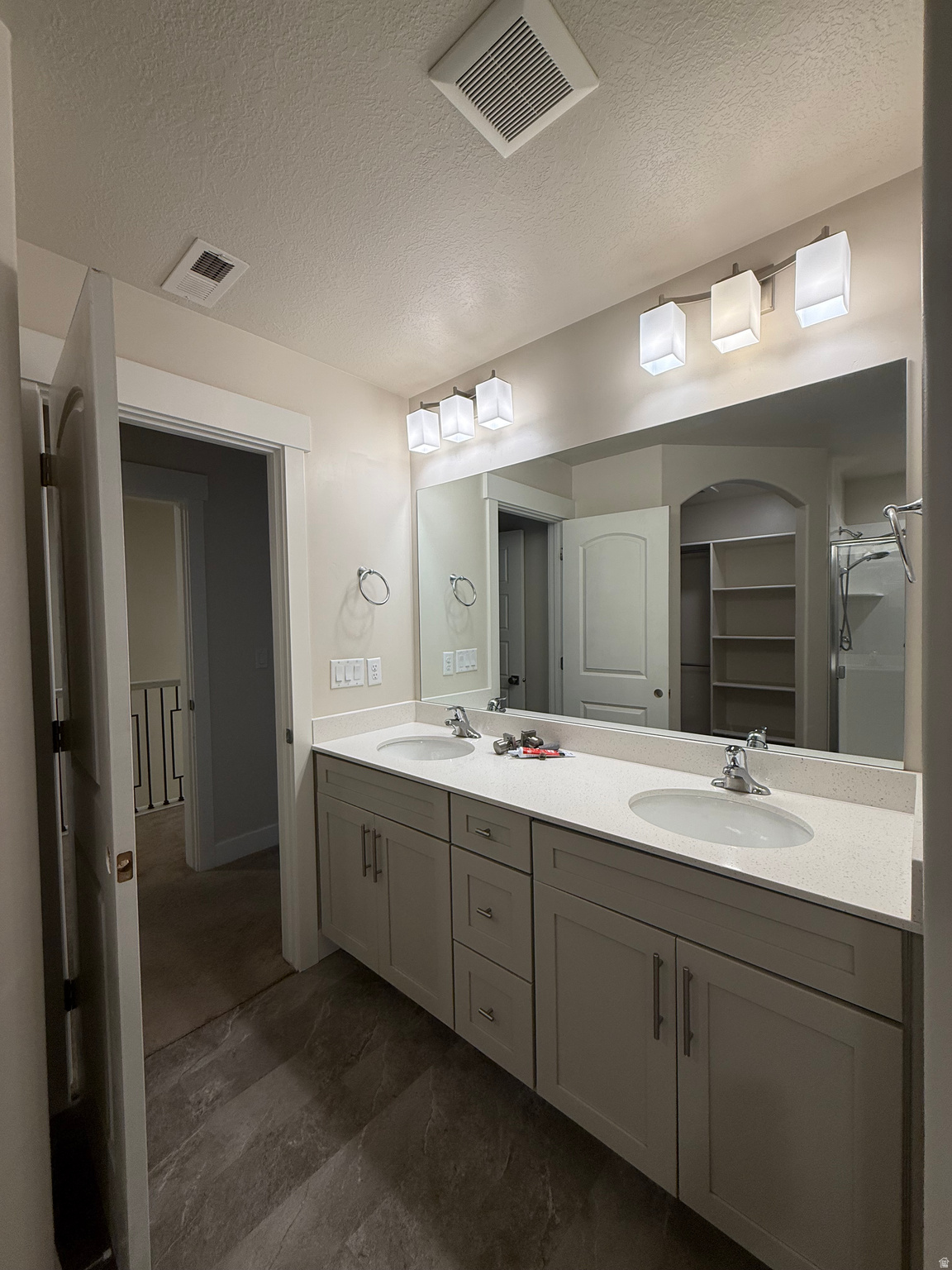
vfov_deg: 102.1
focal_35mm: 14
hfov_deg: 85.7
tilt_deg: -1.4
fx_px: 513
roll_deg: -0.3
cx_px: 476
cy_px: 635
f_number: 2.2
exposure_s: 1/120
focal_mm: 2.22
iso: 80
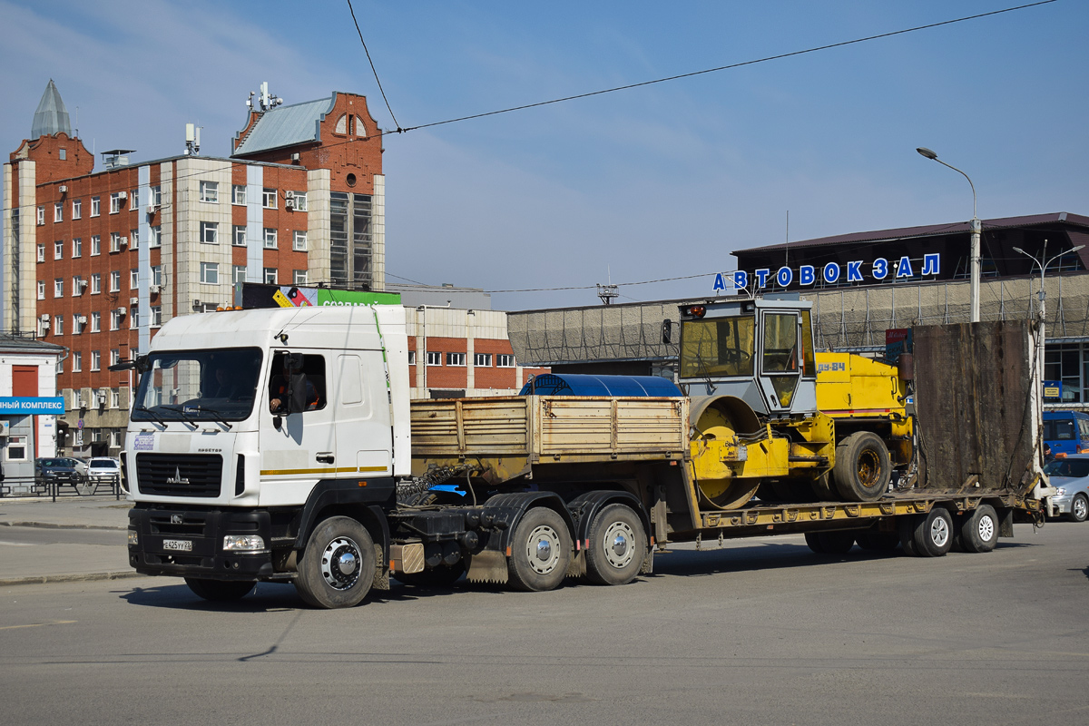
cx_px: 544
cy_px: 363
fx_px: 1724
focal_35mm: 57
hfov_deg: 35.1
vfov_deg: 23.8
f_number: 5.6
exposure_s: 1/1000
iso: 100
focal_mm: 38
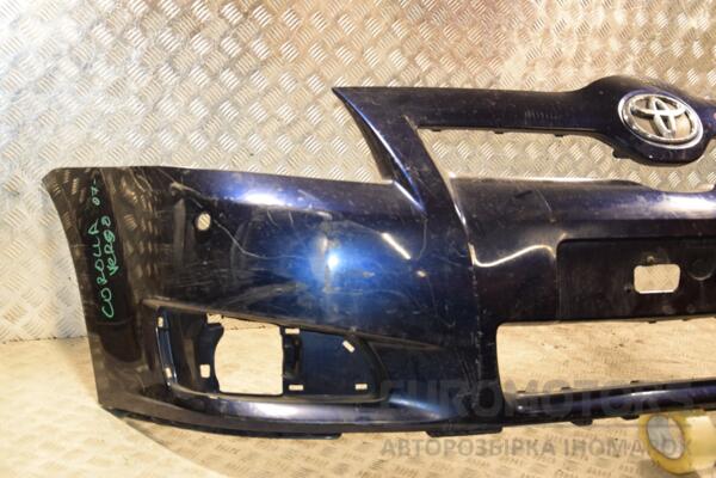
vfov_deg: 29.9
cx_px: 358
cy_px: 239
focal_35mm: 45
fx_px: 895
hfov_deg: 43.6
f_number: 5
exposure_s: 1/100
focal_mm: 30
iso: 800
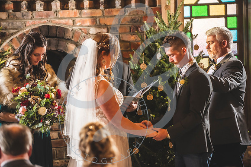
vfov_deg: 8.9
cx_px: 133
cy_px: 83
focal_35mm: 154
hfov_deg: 13.3
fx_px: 1077
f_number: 2.8
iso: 1000
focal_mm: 140
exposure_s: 1/200
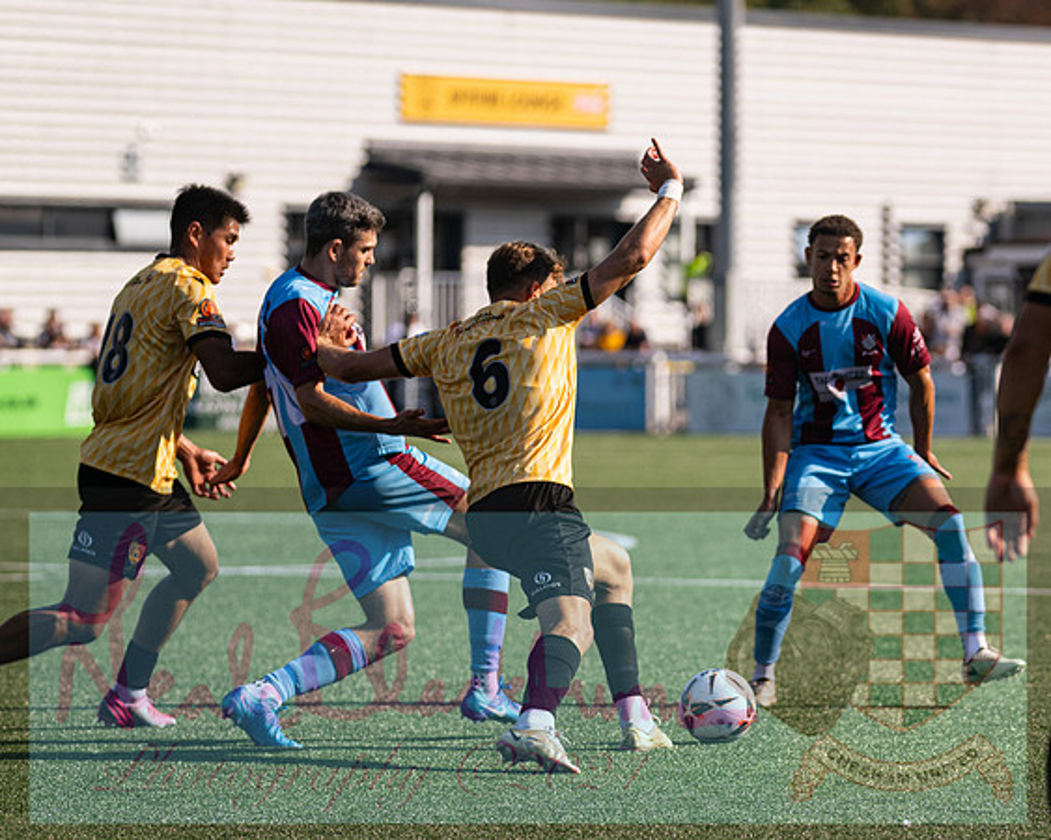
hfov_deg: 7.8
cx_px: 844
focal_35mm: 246
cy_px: 376
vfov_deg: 6.3
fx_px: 7661
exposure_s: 1/3200
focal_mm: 160
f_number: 2.8
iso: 200
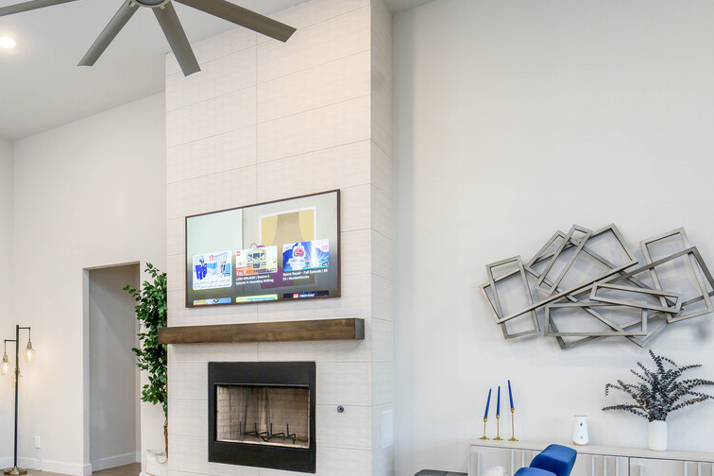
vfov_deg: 42.1
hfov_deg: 58.4
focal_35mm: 30
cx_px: 170
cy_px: 364
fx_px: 595
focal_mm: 14
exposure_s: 1/100
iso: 1000
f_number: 6.3
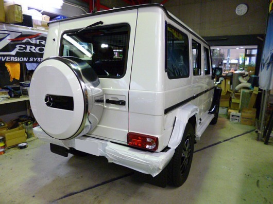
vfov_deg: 56.8
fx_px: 189
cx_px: 136
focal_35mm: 24
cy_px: 102
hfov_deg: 71.6
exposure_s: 1/40
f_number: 2.5
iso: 400
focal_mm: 4.3
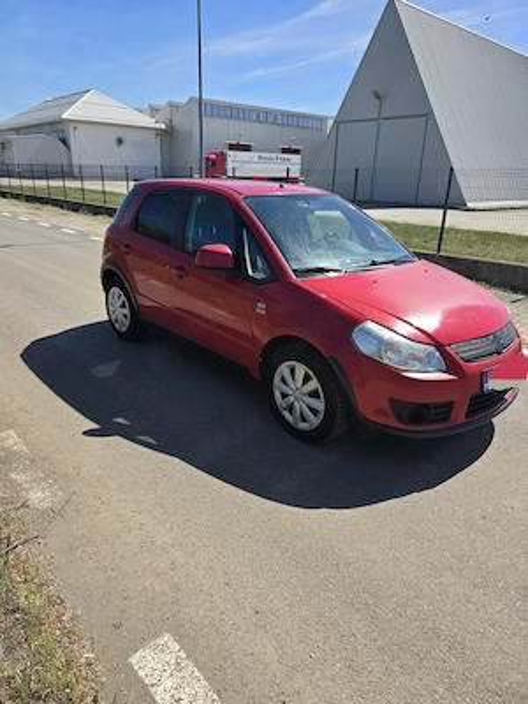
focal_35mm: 23
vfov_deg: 73.9
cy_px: 352
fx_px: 468
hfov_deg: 58.9
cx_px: 264
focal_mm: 6.3
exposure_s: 1/714
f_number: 1.7
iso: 12
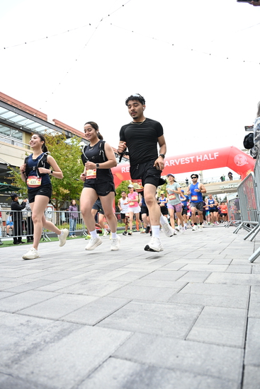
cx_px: 130
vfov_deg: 73.7
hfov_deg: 53.2
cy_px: 194
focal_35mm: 24
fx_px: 260
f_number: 4
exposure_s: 1/640
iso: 2000
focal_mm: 24
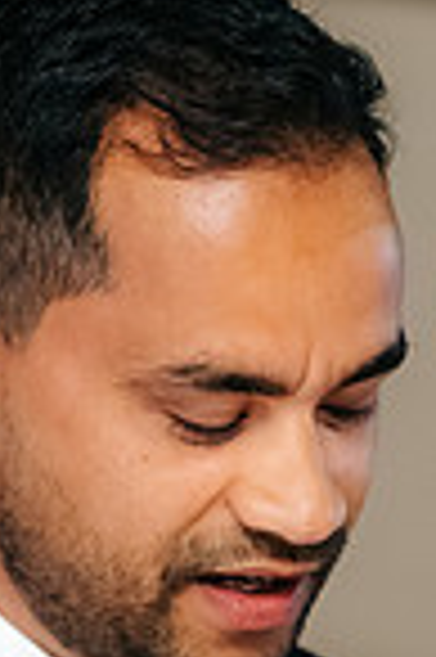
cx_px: 103
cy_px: 778
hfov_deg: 3.5
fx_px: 7120
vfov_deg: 5.3
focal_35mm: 391
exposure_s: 1/200
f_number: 1.8
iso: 1600
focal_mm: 85
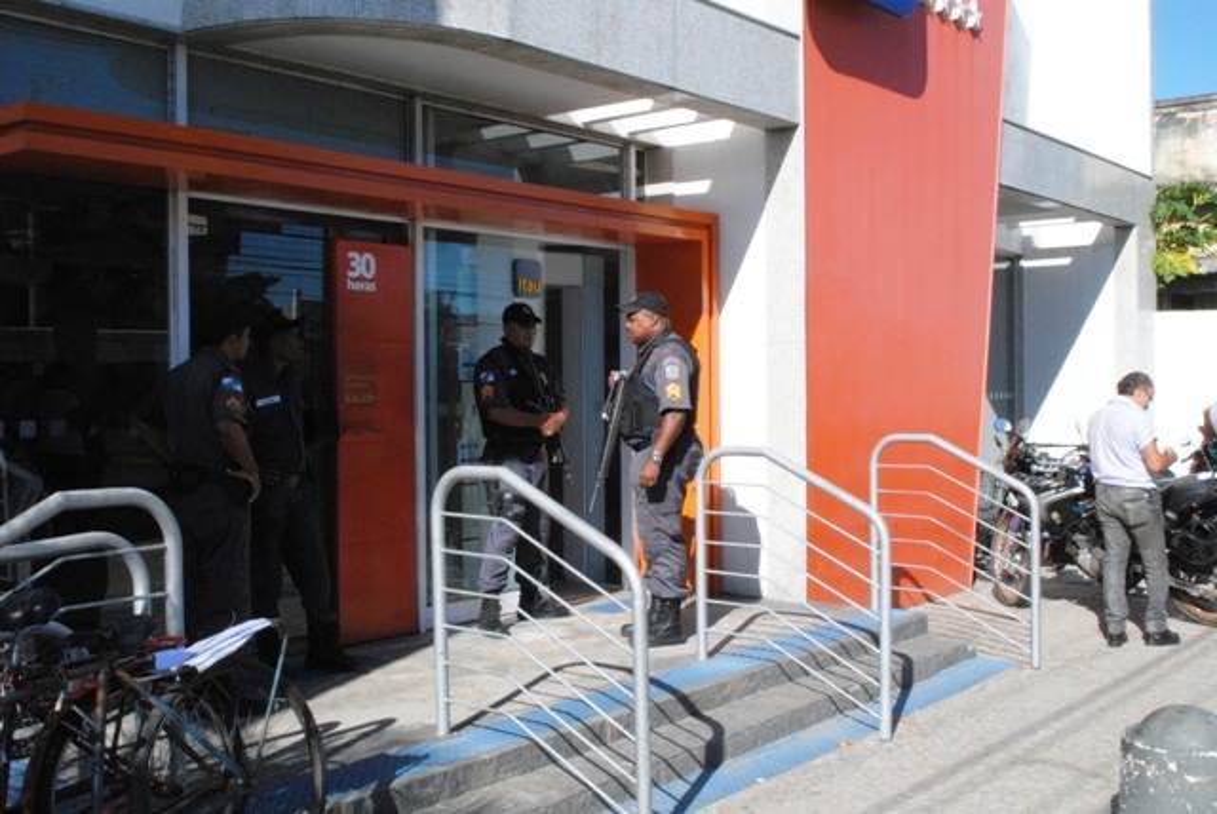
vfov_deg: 34.3
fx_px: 1320
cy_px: 407
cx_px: 608
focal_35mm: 39
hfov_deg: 49.5
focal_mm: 26
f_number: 29
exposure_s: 1/100
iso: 800
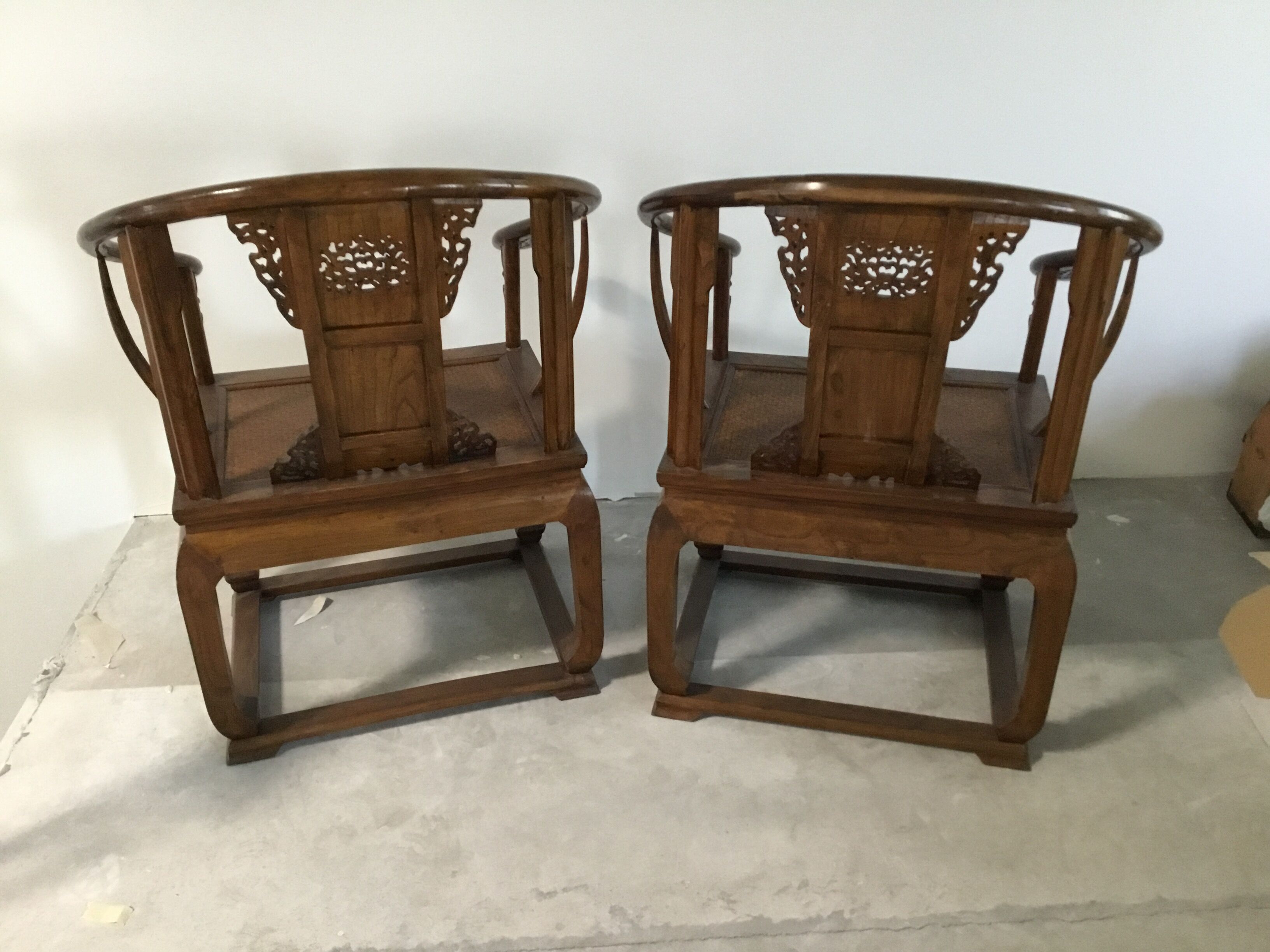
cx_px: 635
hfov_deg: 58.4
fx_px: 1137
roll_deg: +0.7
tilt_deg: -29.3
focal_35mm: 31
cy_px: 476
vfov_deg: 45.4
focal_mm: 3.3
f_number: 2.4
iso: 250
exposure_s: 1/25
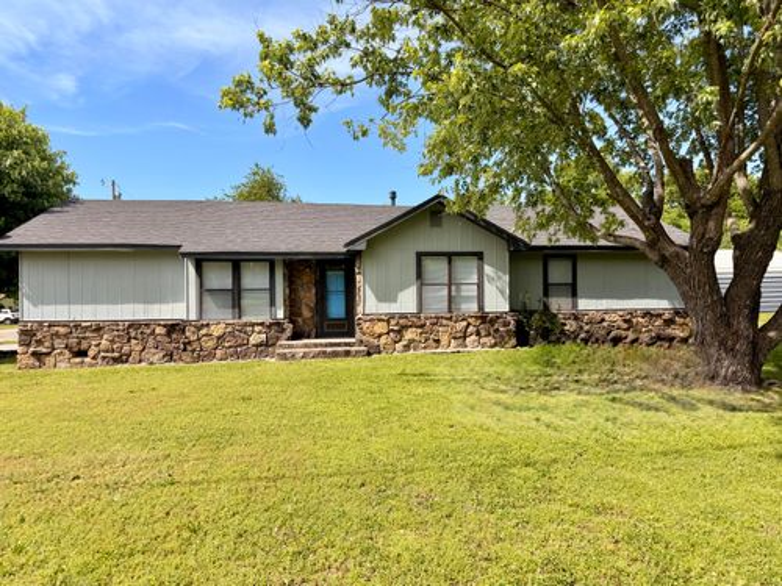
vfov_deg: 56.8
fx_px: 542
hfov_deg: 71.6
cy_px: 293
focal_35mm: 24
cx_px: 391
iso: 80
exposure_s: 1/3021
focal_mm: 6.76
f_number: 1.78
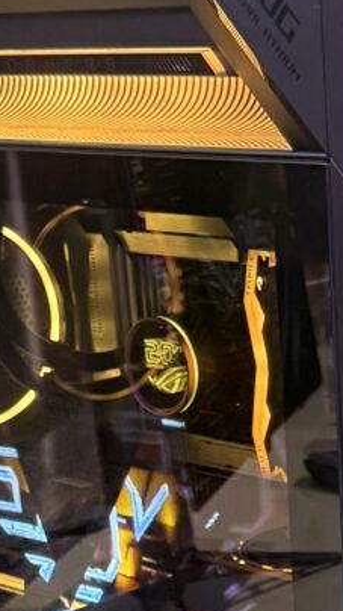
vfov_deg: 20.5
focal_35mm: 101
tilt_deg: -17.9
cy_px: 603
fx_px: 1634
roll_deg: +1.8
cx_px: 444
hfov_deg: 11.7
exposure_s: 1/58
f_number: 1.78
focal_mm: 6.76
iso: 320
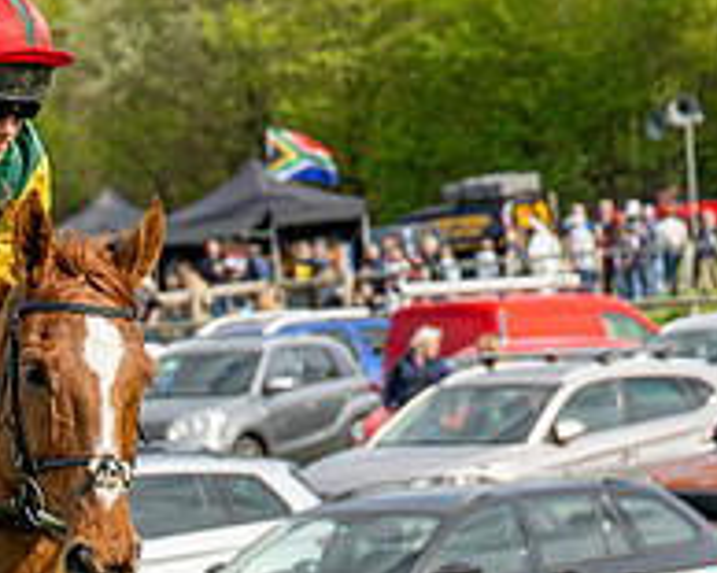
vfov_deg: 3.5
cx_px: -200
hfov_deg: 4.3
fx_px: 9438
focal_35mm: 445
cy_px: 825
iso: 200
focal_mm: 70
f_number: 4
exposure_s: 1/2000
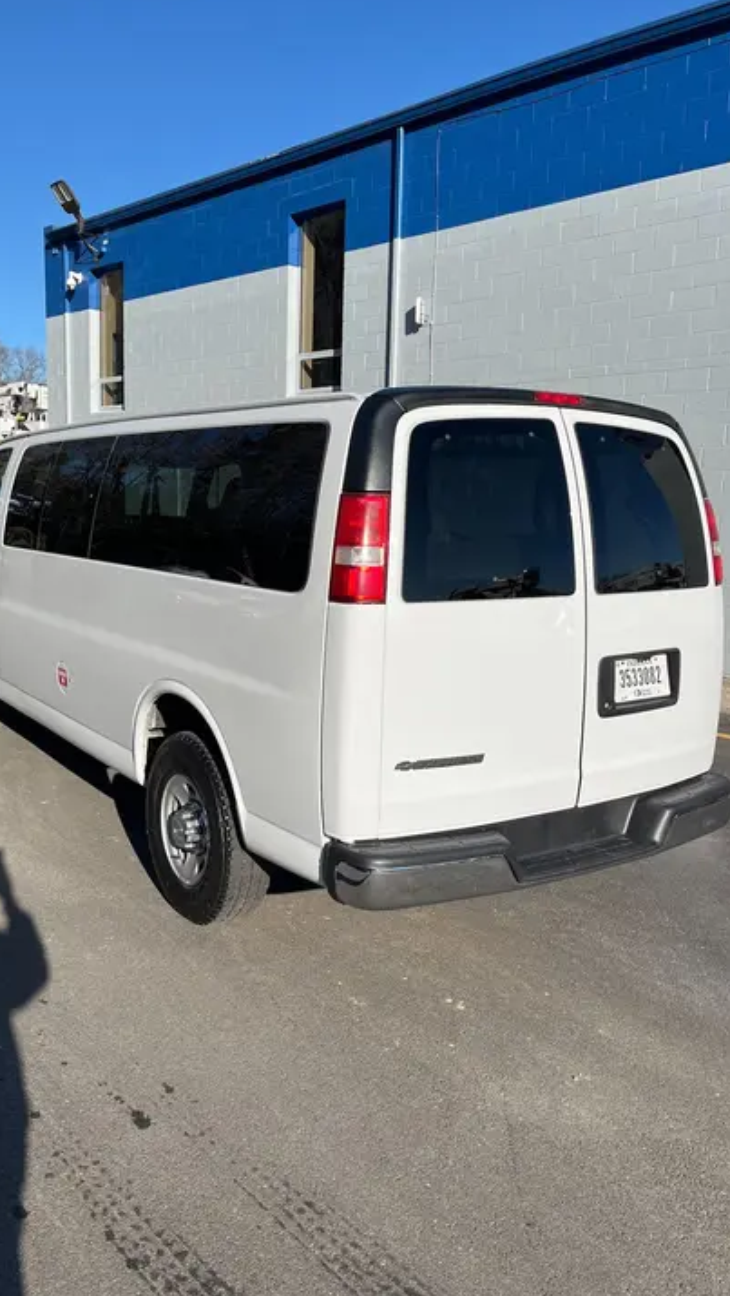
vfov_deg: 66.1
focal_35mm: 29
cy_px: 636
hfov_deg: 40.1
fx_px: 997
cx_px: 312
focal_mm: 5.1
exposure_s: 1/5319
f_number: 1.6
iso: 50
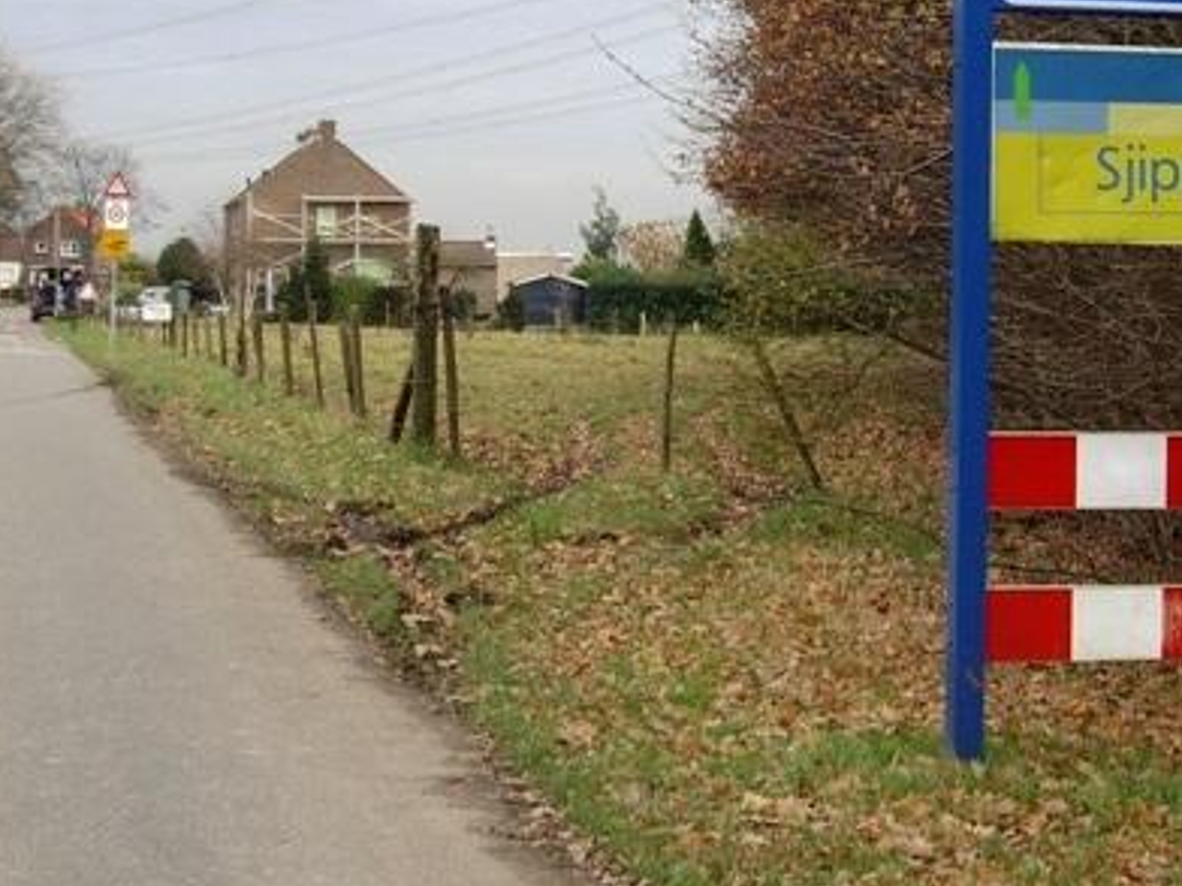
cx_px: 639
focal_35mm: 62
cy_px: 172
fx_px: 2117
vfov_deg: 23.3
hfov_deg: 31.2
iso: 64
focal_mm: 7.9
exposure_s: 1/200
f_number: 2.8
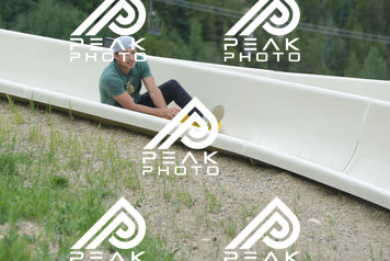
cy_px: 129
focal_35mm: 219
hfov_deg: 9.4
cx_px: 185
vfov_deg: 6.3
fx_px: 2374
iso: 450
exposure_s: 1/640
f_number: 6.3
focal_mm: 195
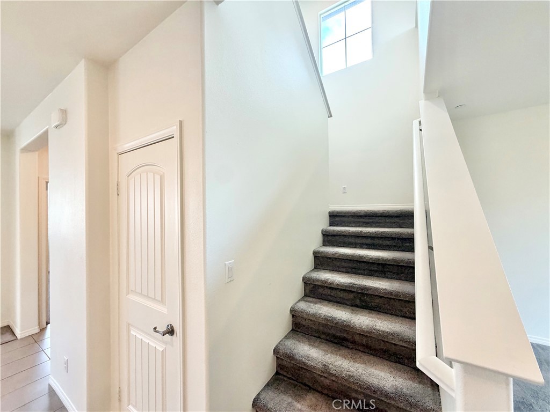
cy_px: 206
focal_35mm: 14
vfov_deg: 85.7
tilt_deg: +0.8
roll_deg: +1.1
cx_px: 275
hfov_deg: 102.1
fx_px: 222
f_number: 2.2
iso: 200
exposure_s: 1/120
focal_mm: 2.22
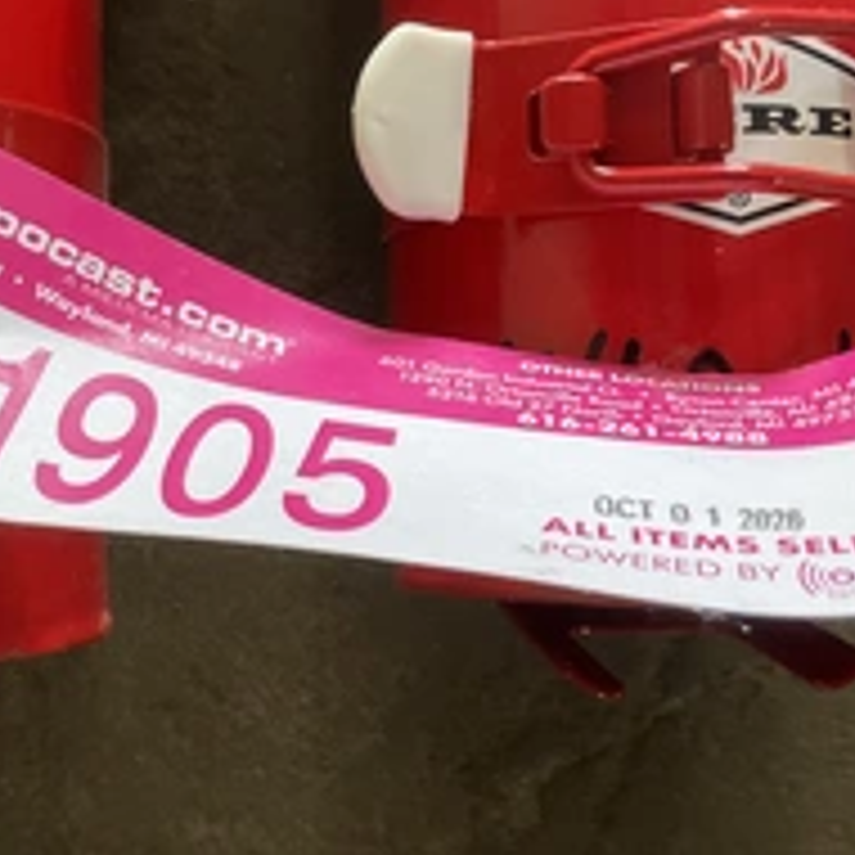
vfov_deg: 31.5
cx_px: 194
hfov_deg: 31.0
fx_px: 1509
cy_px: 310
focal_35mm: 54
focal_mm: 3
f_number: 1.8
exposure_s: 1/60
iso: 125
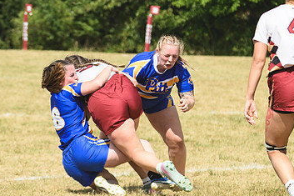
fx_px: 3020
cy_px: 71
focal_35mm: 370
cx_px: 117
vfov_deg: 3.7
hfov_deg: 5.6
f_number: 5
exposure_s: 1/1000
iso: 125
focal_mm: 150
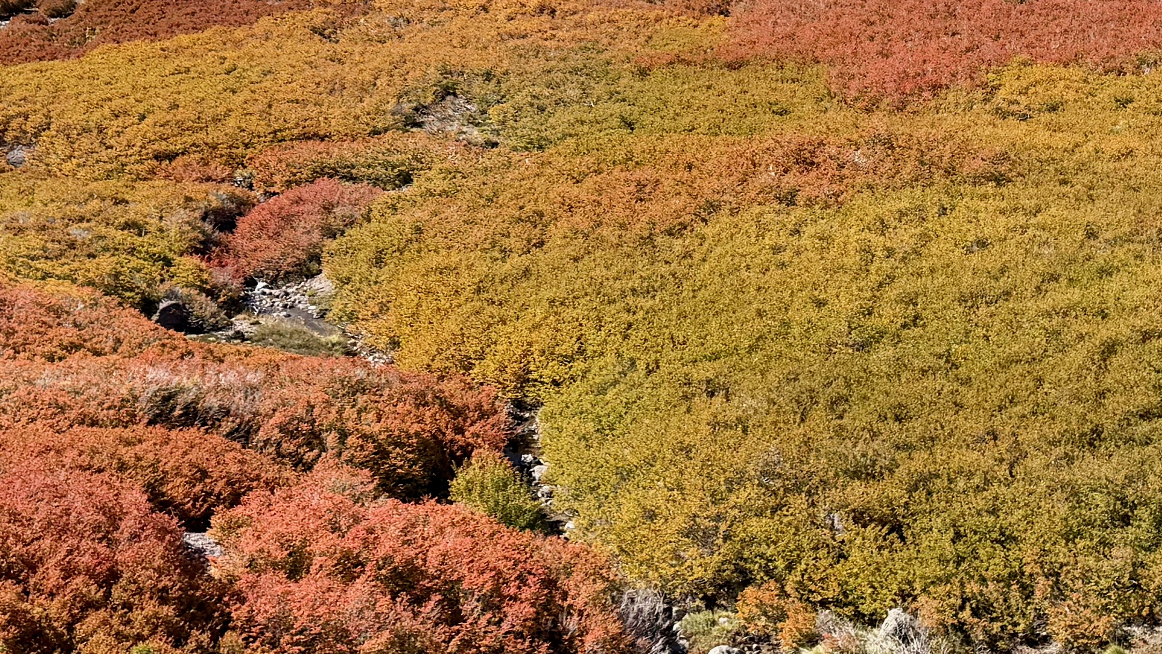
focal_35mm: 69
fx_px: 2126
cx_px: 720
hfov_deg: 30.5
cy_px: -297
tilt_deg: -3.6
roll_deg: -0.3
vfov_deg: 16.1
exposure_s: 1/3953
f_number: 1.78
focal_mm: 6.76
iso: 80
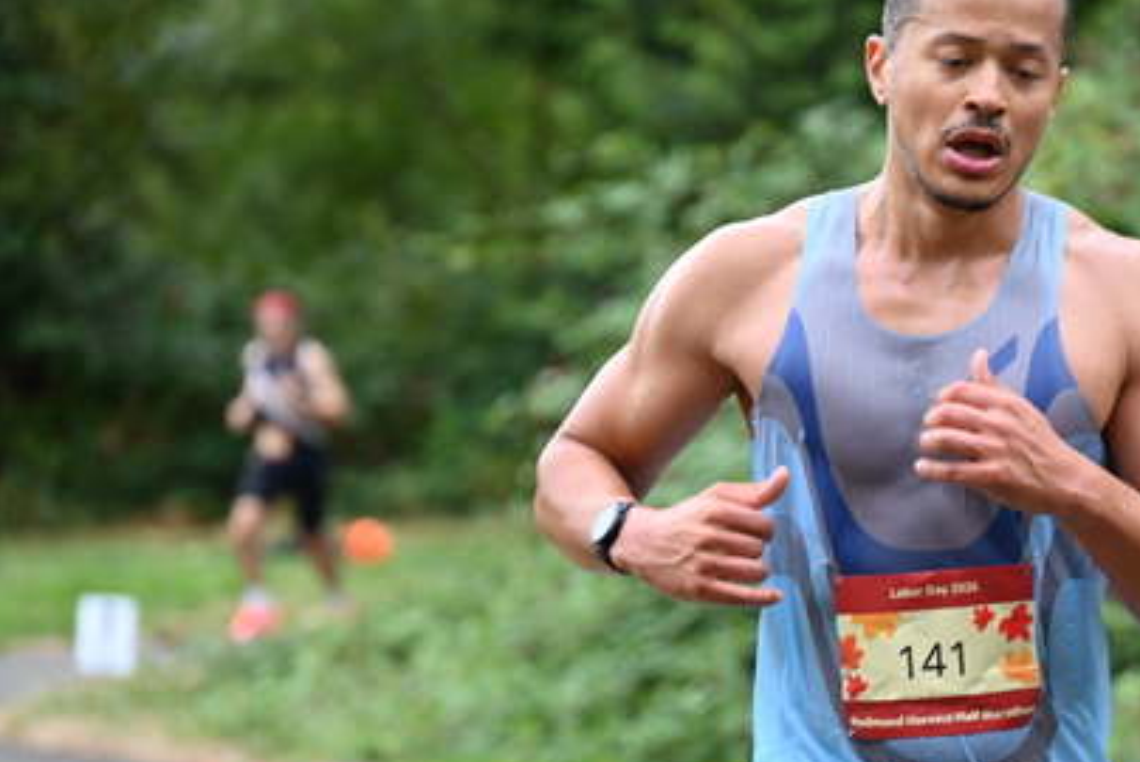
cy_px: 509
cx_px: 725
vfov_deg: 5.1
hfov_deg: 7.6
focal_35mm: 272
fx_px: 8619
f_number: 6.3
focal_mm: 200
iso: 1800
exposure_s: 1/250
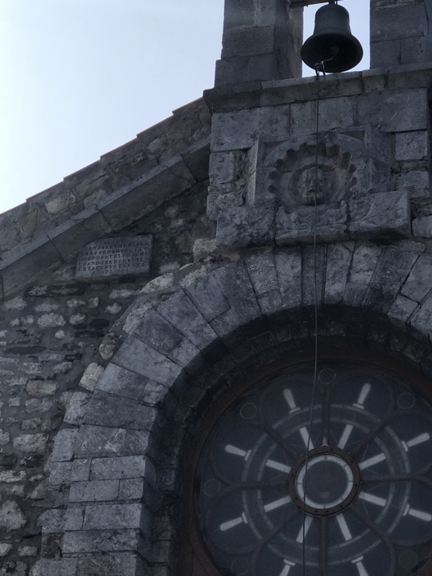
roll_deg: -1.7
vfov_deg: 24.1
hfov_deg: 18.1
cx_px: 294
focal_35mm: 81
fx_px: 1349
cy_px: 288
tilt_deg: +31.6
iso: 20
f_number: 2.8
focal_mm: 6.6
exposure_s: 1/1212
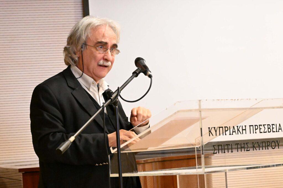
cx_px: 142
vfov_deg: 10.3
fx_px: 1045
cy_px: 94
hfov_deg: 15.4
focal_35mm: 133
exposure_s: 1/250
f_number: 5.6
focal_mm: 89
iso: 14400
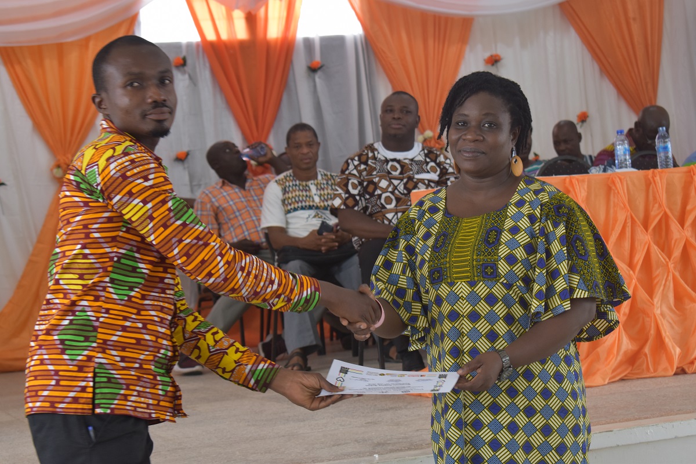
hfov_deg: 24.6
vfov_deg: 16.6
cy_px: 232
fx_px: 1595
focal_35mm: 82
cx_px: 348
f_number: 5.6
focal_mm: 55
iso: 450
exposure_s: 1/30
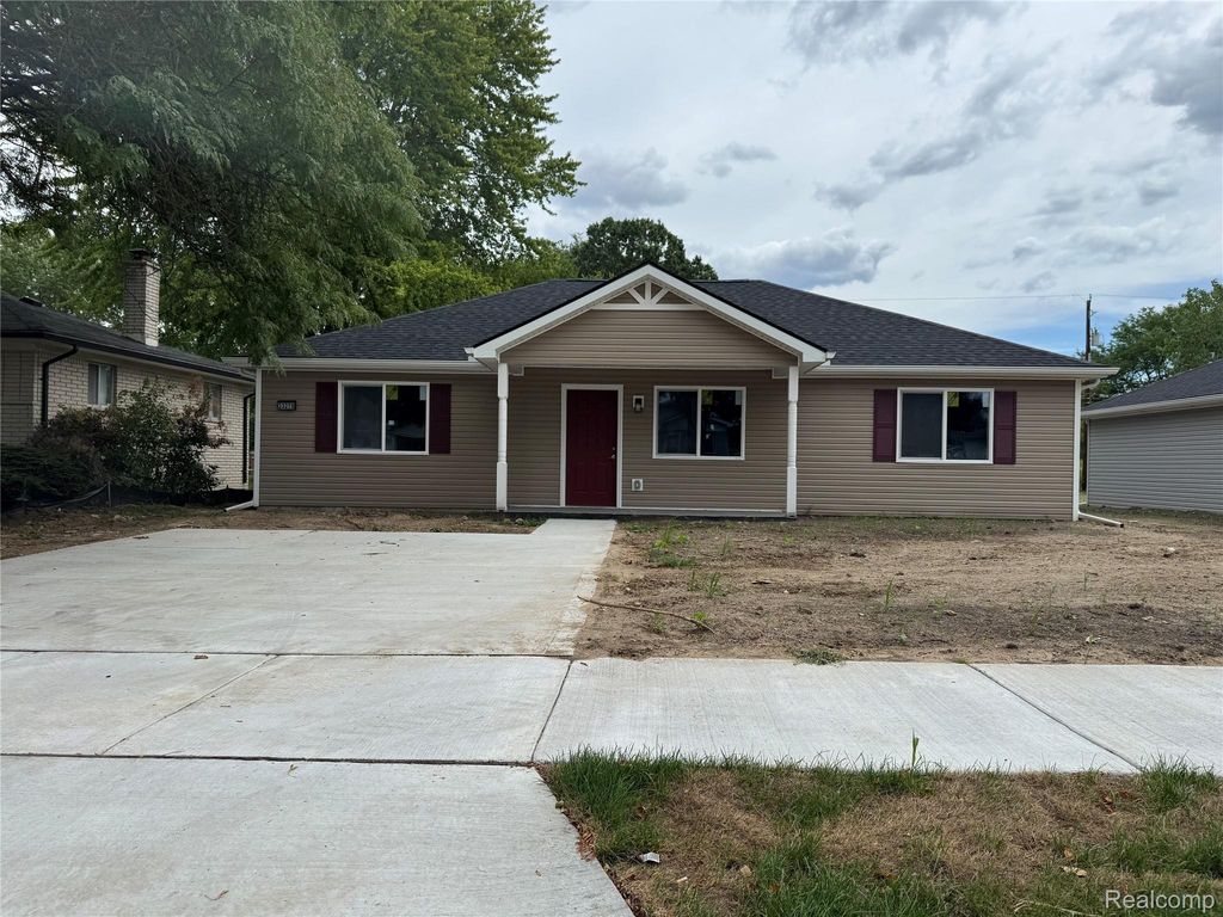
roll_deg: -0.5
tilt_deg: -0.1
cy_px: 458
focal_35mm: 24
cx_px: 612
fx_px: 848
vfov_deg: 56.8
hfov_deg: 71.6
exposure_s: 1/4049
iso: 80
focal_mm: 6.76
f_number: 1.78
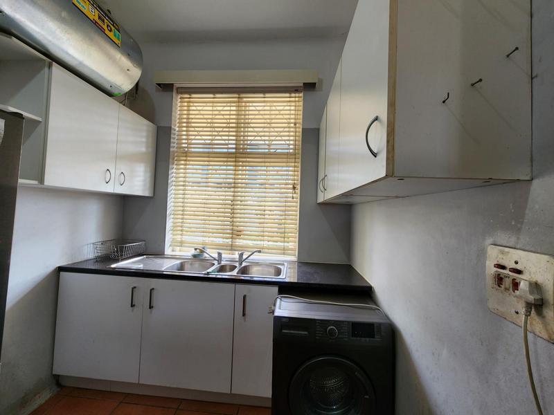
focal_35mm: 13
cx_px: 277
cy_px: 208
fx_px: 208
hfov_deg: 106.2
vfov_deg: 89.9
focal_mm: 2.2
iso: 100
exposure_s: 1/50
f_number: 2.2
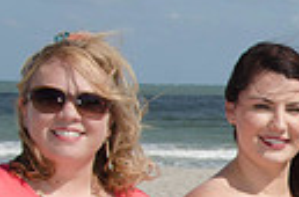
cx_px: 522
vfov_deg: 6.3
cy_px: 250
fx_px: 1787
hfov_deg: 9.2
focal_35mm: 216
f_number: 11
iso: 100
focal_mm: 32
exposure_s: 1/250
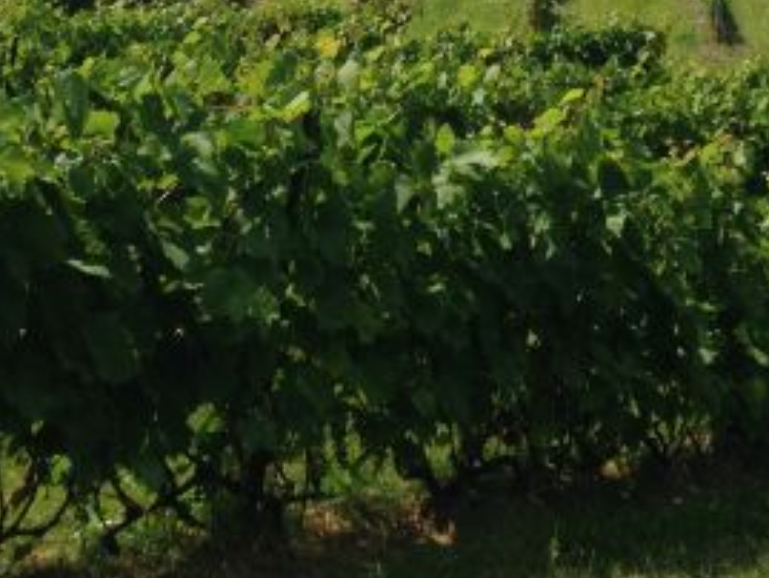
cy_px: -72
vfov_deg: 14.7
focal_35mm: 98
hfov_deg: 20.0
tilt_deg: -7.3
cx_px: 503
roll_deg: +2.0
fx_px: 2178
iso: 50
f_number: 2.4
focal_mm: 4.12
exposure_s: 1/2169
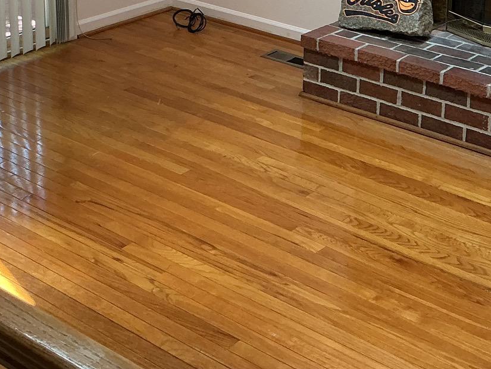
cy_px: -32
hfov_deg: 27.0
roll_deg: -1.6
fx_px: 1021
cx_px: 281
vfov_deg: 19.6
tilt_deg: -13.5
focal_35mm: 72
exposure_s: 1/60
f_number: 1.8
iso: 40
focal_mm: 3
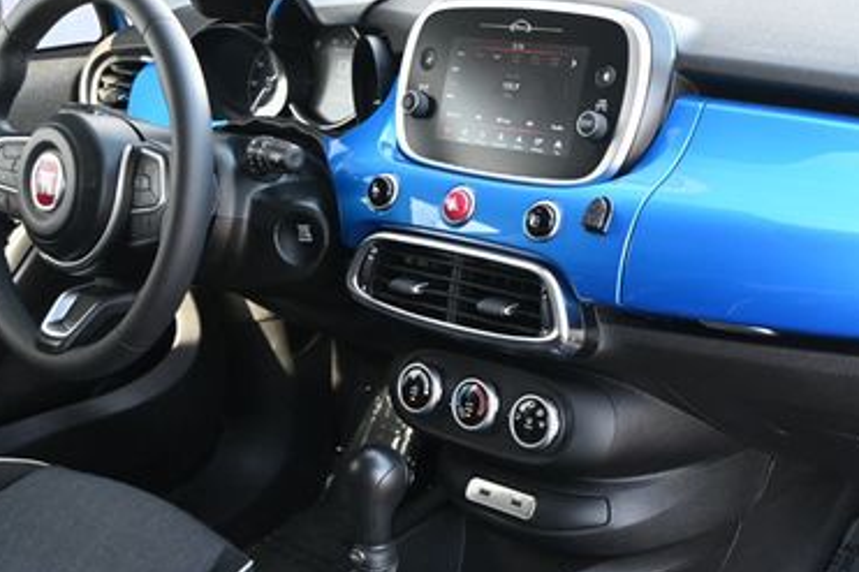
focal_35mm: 50
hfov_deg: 38.2
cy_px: 408
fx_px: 1203
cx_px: 651
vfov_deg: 26.5
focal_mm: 19.5
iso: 900
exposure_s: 1/125
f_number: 3.8
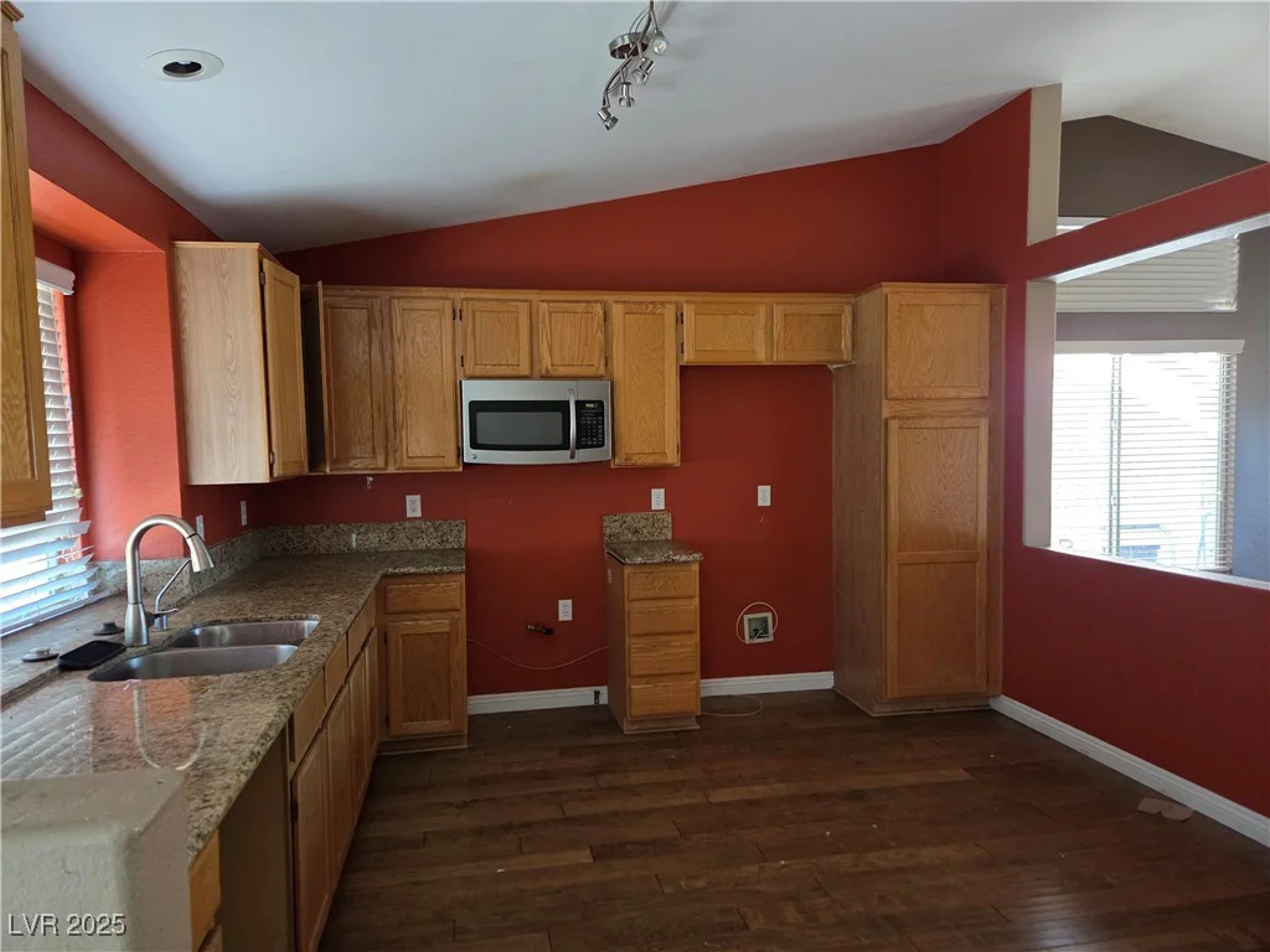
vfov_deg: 58.9
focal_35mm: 23
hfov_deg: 73.9
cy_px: 476
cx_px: 635
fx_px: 844
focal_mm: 5.4
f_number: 1.8
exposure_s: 1/120
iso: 800
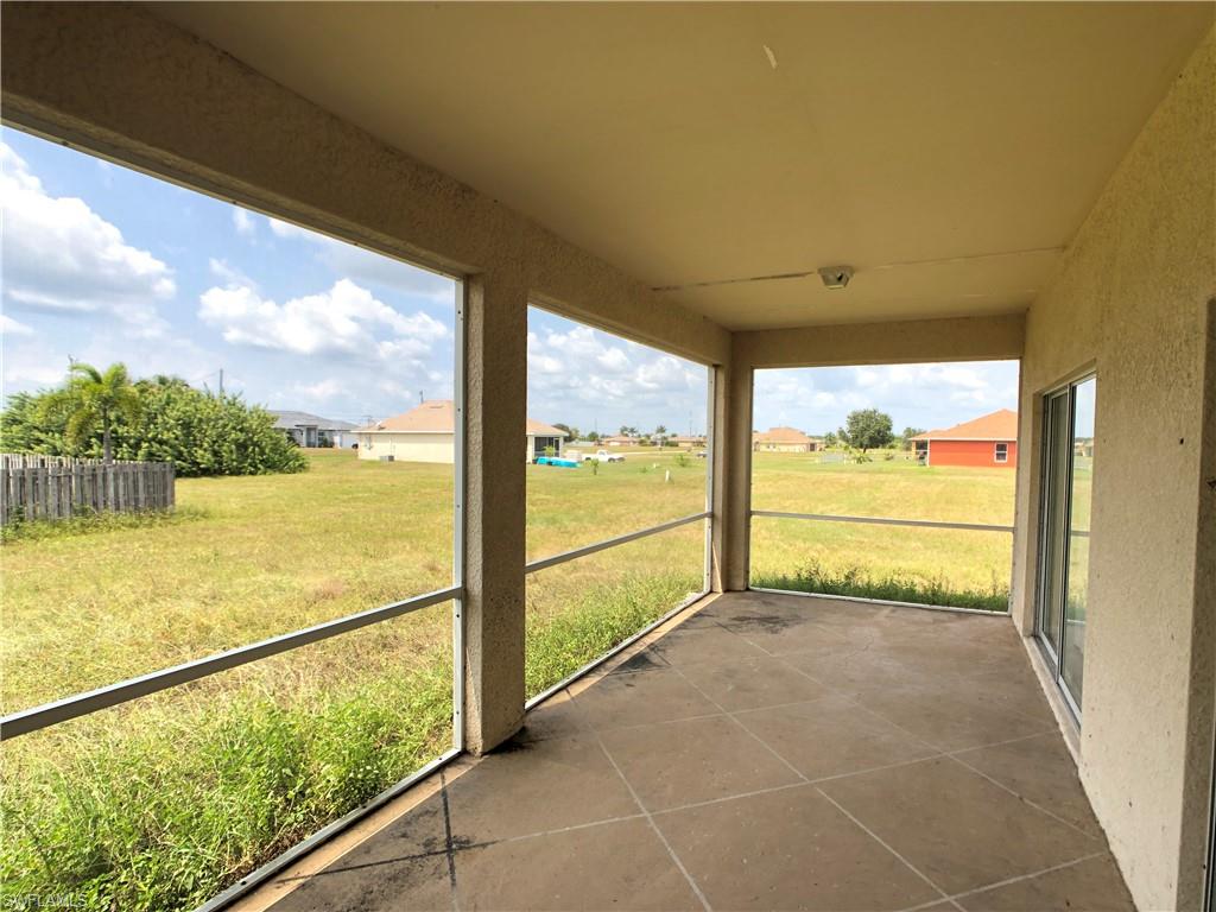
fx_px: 984
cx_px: 608
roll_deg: -0.7
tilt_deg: -1.7
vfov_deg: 49.7
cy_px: 456
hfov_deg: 63.4
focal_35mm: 28
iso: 20
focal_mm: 4
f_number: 1.8
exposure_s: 1/505
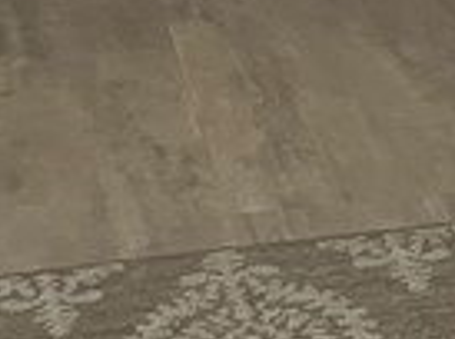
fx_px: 2753
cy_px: -691
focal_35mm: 210
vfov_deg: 6.4
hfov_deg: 9.3
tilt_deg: -5.7
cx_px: 521
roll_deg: -0.7
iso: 80
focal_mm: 3.99
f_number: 1.8
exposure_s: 1/60
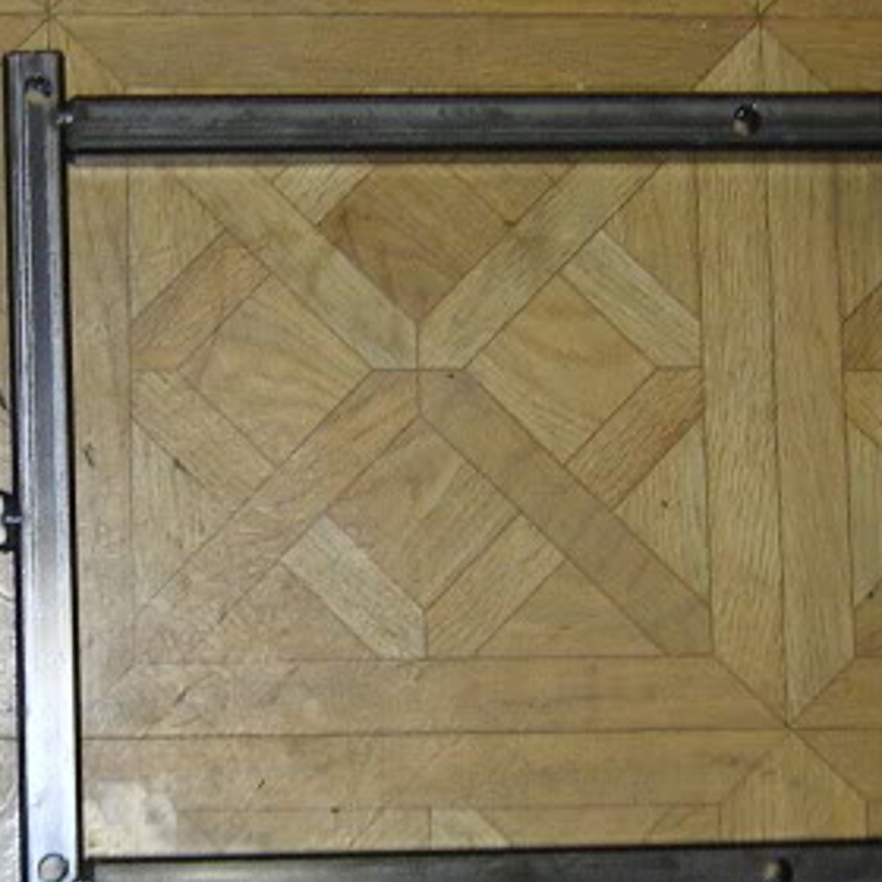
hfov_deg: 18.7
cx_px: 76
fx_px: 2623
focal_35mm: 91
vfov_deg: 19.1
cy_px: 536
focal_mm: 5.6
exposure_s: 1/30
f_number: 2.8
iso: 100
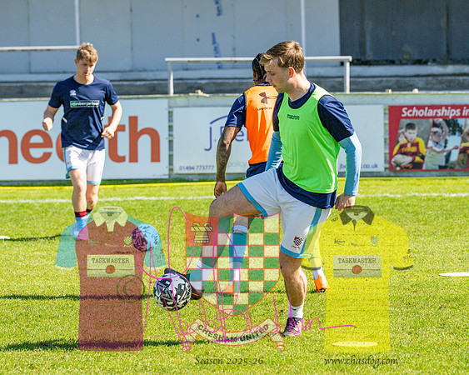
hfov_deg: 8.5
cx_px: 240
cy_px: 188
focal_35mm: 228
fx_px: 3158
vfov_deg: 6.8
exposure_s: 1/4000
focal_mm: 135
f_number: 4
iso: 400
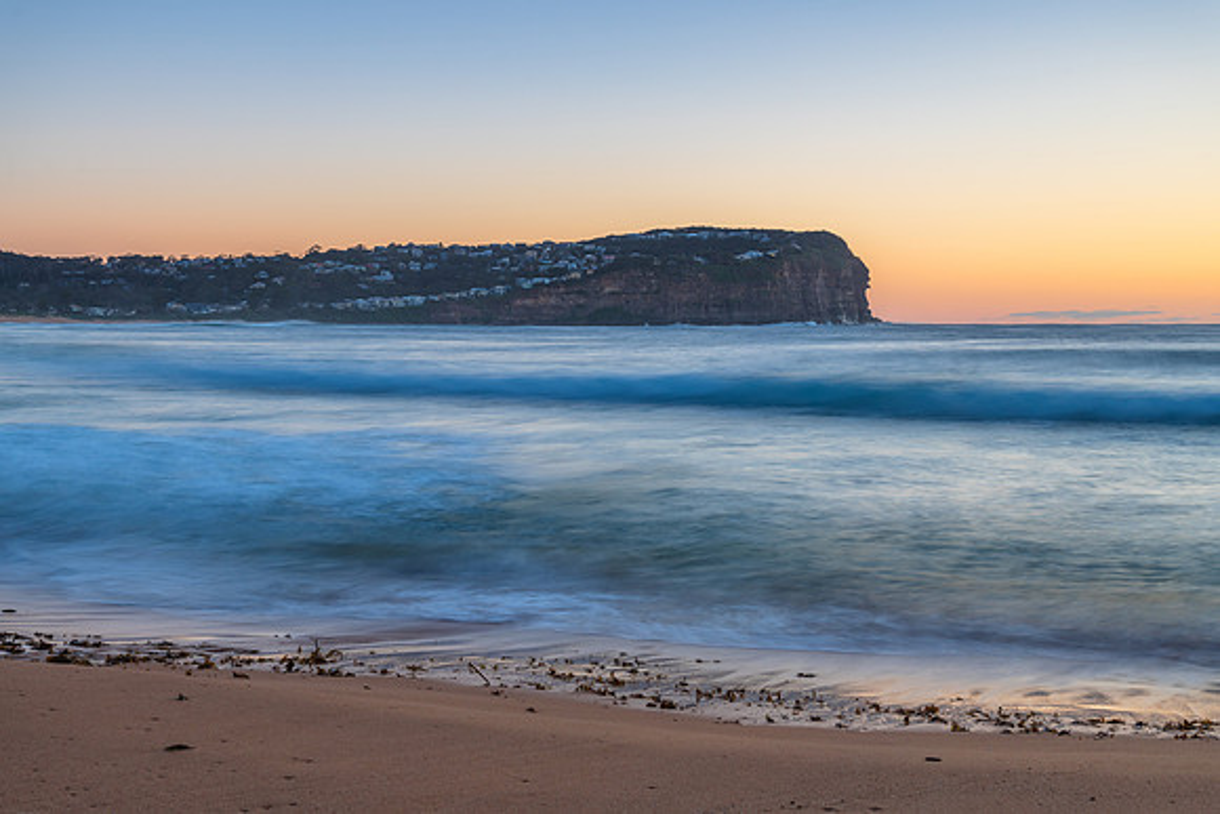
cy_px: 407
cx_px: 610
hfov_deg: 38.7
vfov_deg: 26.3
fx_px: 1739
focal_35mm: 51
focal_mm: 50
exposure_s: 3
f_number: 8
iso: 100
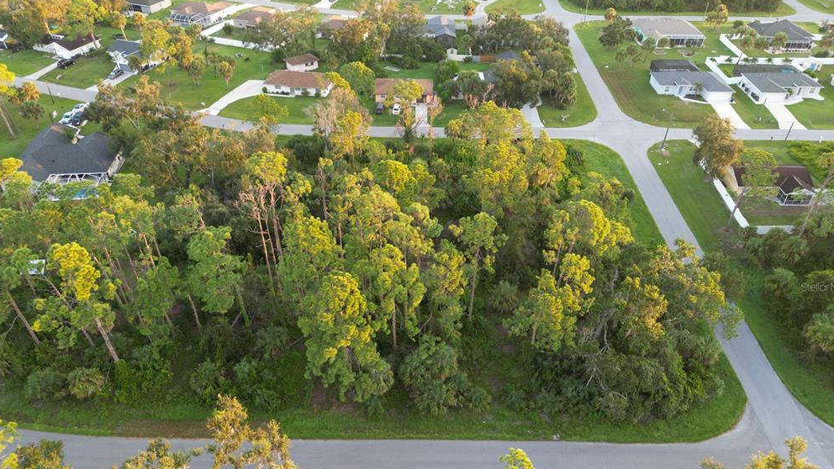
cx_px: 421
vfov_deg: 42.6
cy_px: 287
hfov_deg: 69.9
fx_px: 597
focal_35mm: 27
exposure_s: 1/60
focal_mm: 6.72
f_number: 1.7
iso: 110
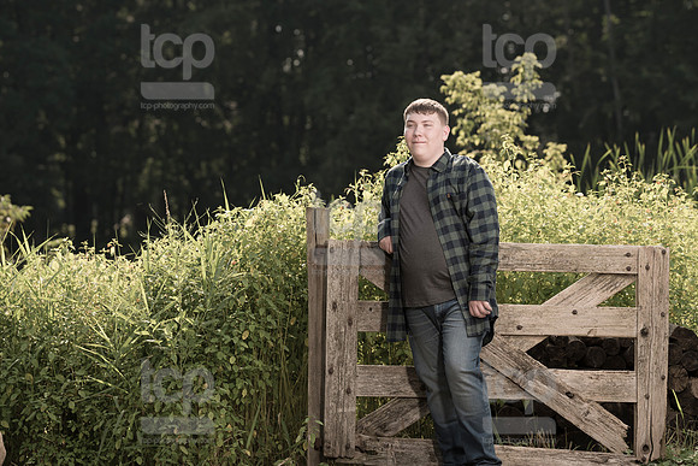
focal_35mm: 135
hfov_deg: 15.2
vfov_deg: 10.2
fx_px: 2620
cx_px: 336
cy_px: 224
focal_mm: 120
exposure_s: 1/250
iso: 40
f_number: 4.5
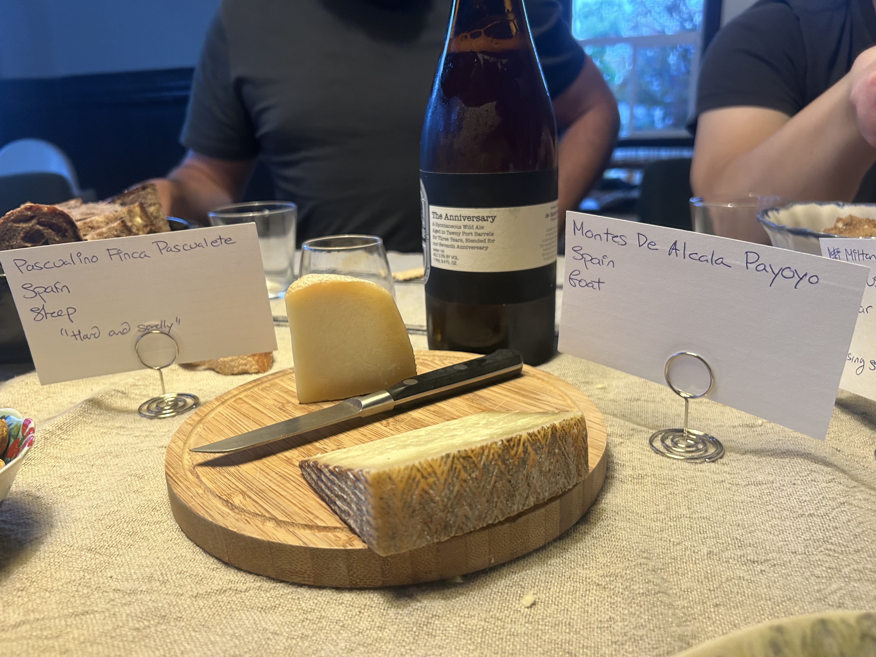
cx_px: 438
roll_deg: +2.4
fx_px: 658
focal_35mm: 26
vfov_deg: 53.1
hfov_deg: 67.3
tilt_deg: -16.8
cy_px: 328
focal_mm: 5.7
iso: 160
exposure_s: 1/60
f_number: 1.5
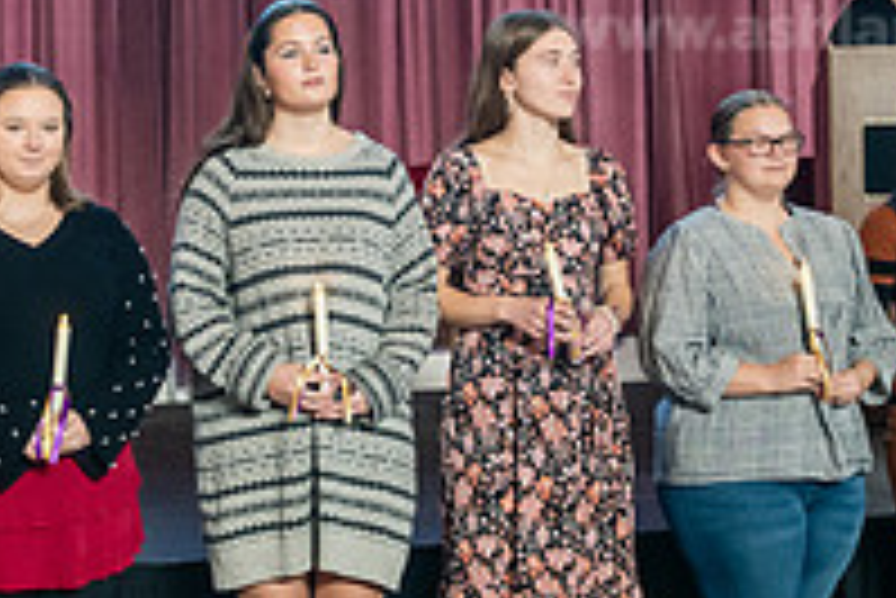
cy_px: 124
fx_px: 2615
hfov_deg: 19.4
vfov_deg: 13.0
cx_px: 356
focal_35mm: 105
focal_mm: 36
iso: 1600
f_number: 4
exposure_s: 1/200
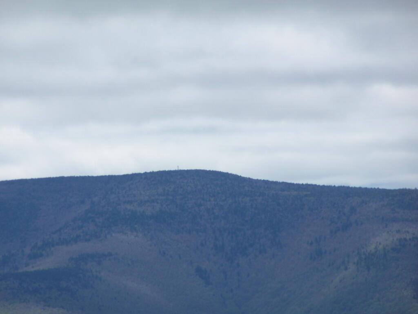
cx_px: 209
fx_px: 4589
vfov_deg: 3.9
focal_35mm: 380
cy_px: 157
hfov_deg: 5.2
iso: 80
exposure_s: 1/640
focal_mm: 63
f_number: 5
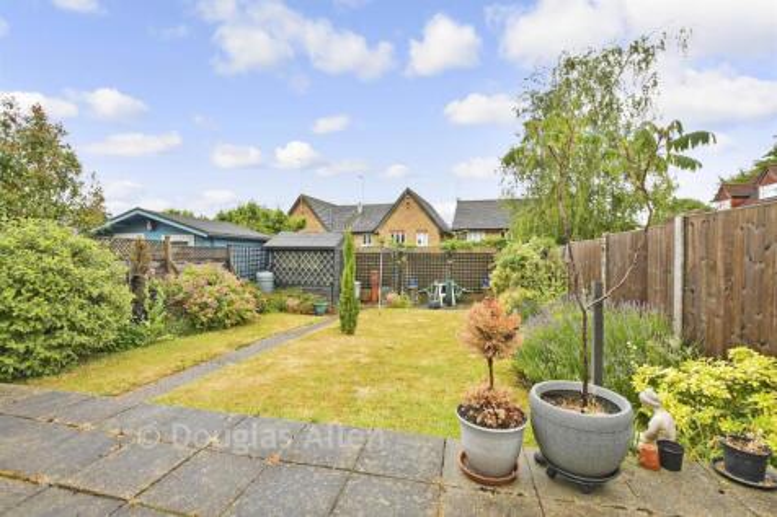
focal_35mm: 15
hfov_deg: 100.4
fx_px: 324
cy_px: 258
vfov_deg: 77.3
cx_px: 388
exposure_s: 1/250
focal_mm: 10
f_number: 8
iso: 250
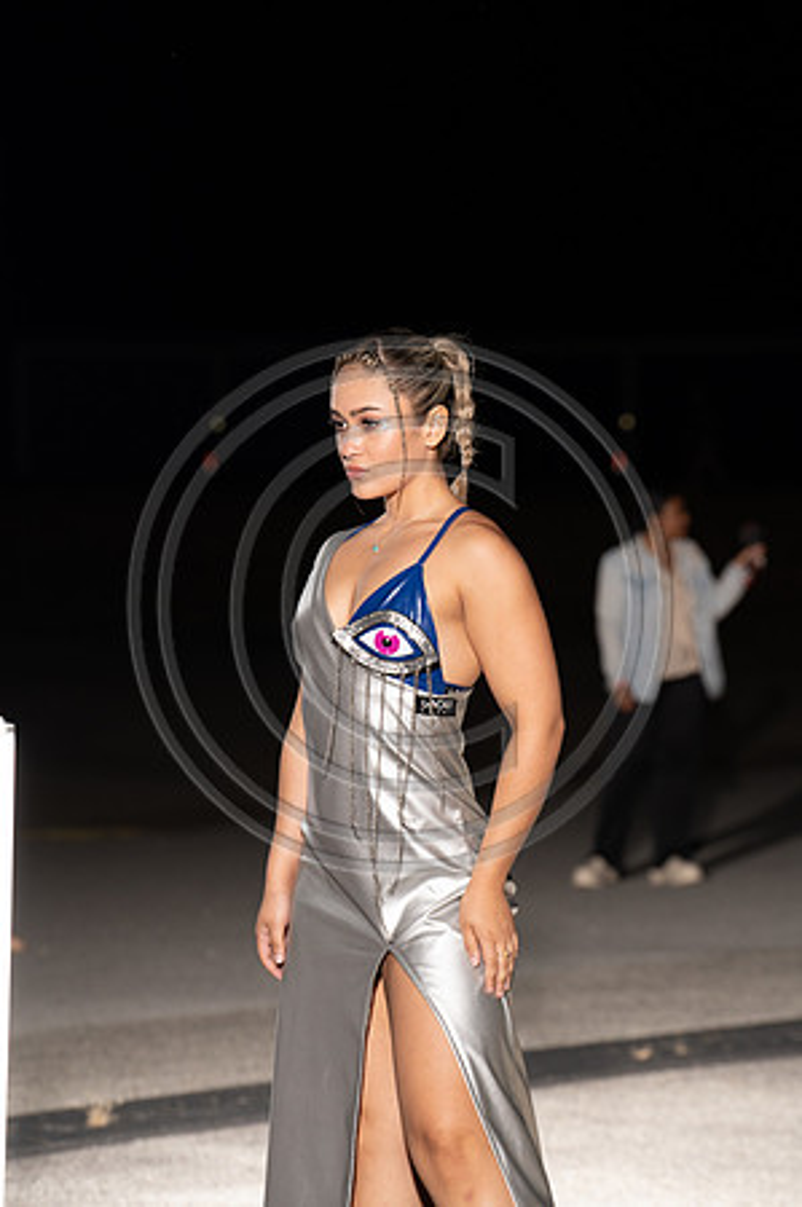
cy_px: 604
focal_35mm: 160
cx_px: 401
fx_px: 5359
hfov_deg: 8.6
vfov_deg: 12.9
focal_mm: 160
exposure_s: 1/200
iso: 1000
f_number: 6.3
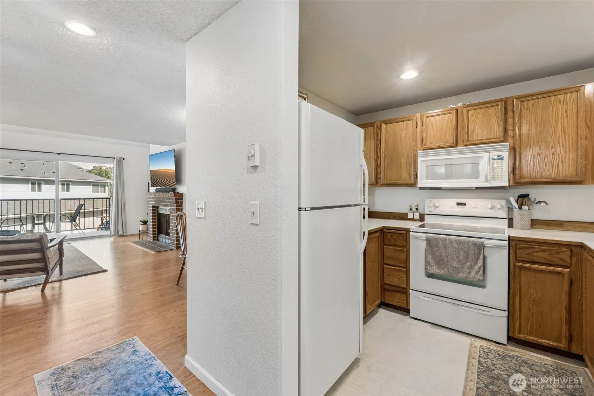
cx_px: 297
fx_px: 247
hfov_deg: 100.4
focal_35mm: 15
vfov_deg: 77.3
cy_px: 198
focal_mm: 10
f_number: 9
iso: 250
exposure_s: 1/4
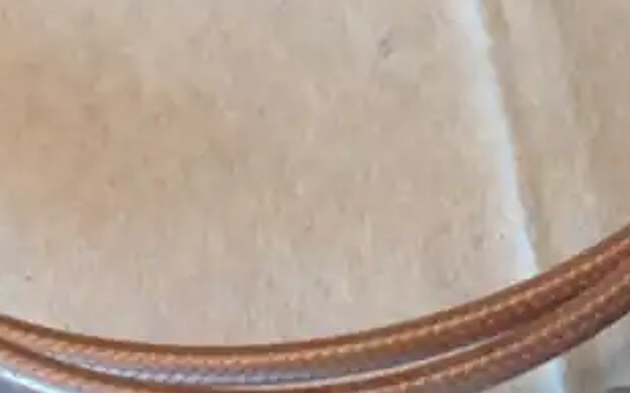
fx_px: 2060
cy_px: 45
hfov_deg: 17.4
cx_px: 302
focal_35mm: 120
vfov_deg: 10.9
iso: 50
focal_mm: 4.28
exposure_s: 1/20
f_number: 2.4
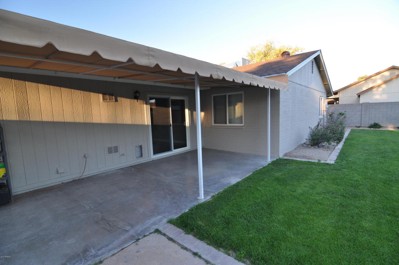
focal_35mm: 16
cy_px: 132
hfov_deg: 95.0
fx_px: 183
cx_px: 200
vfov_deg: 71.9
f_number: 4.5
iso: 400
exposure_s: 1/80
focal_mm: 11
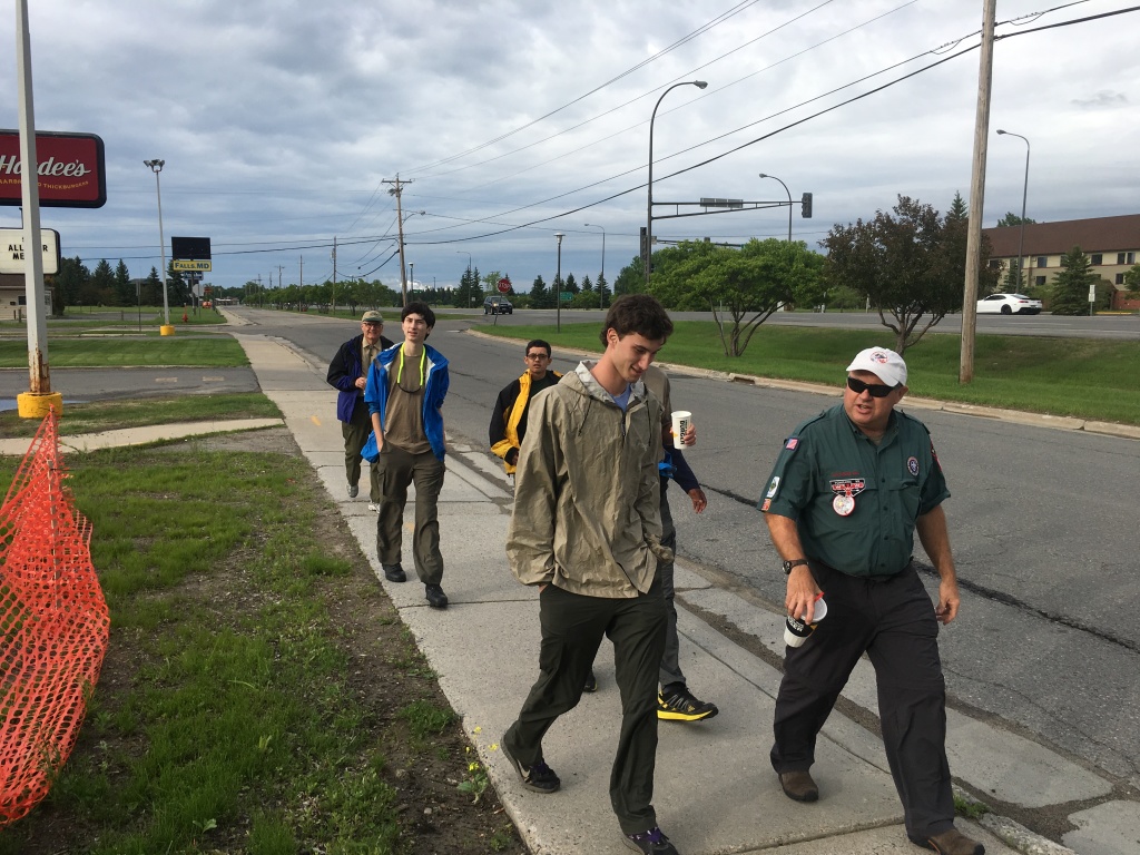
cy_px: 428
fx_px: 955
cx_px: 570
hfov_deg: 61.7
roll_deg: +0.3
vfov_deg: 48.2
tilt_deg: -6.5
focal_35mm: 29
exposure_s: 1/712
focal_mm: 4.15
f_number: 2.2
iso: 25
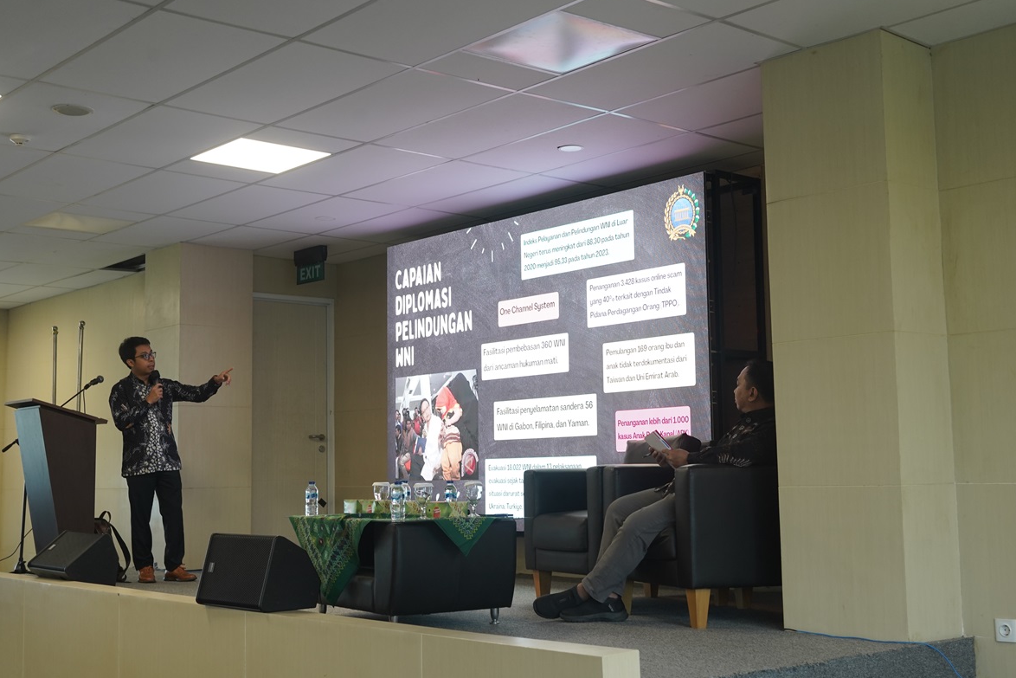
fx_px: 1327
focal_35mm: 47
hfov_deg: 41.9
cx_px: 503
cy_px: 333
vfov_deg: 28.7
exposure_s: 1/80
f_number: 6.3
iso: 1250
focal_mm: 46
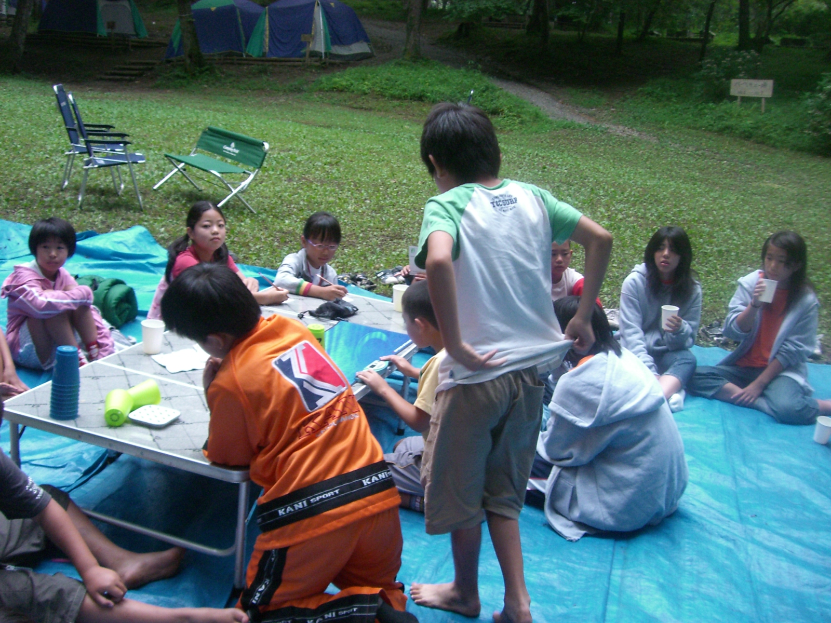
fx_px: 912
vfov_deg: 37.7
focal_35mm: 38
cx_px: 416
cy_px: 312
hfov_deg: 49.0
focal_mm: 6.2
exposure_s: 1/100
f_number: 2.7
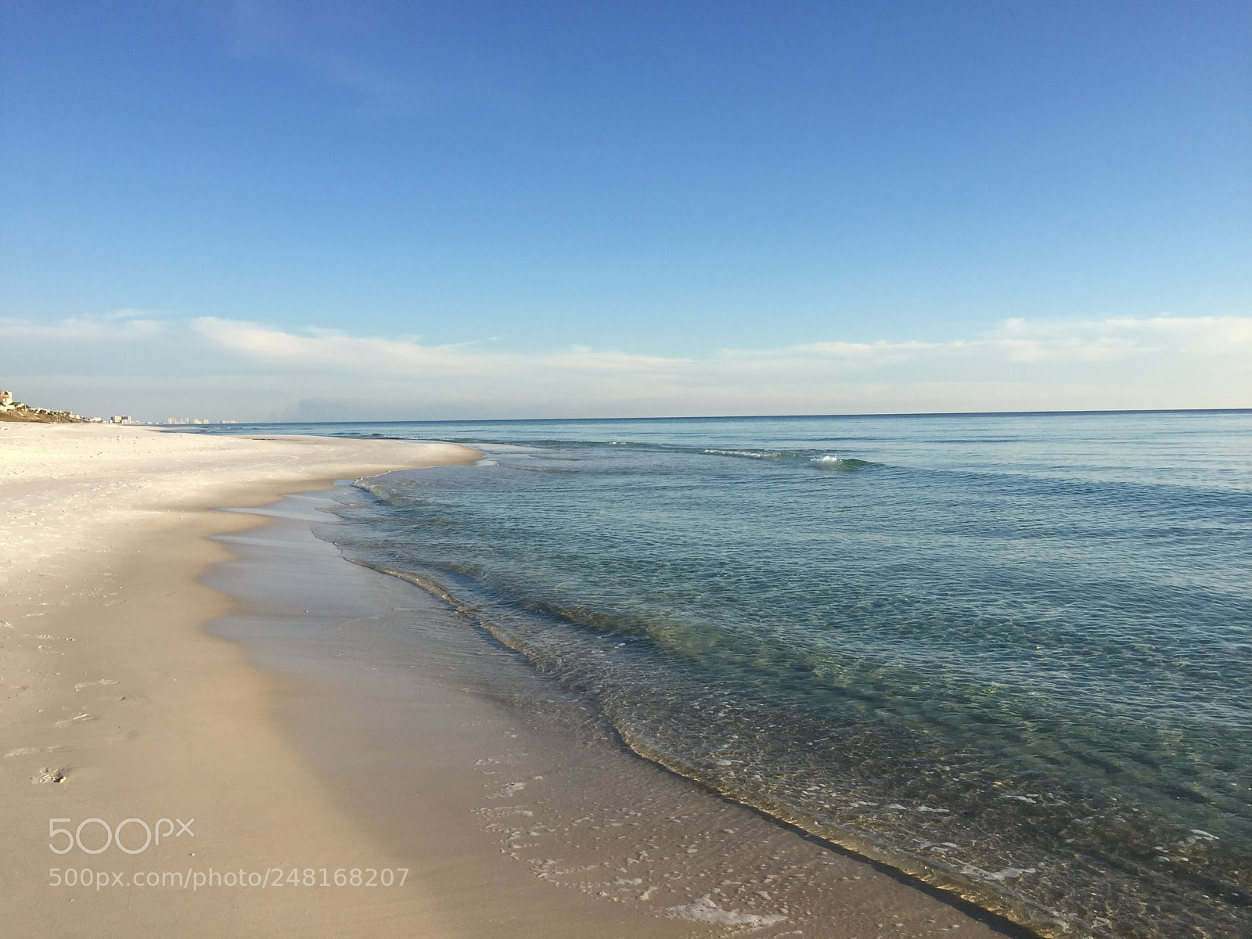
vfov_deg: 48.2
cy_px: 470
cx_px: 626
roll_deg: +1.8
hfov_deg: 61.7
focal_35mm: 29
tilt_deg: -4.7
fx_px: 1049
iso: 32
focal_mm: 4.15
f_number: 2.2
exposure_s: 1/1883
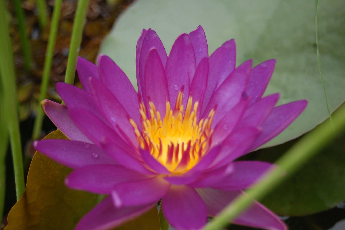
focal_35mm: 82
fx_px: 790
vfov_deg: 16.5
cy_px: 115
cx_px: 172
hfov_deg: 24.6
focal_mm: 55
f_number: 5.6
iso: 400
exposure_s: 1/125
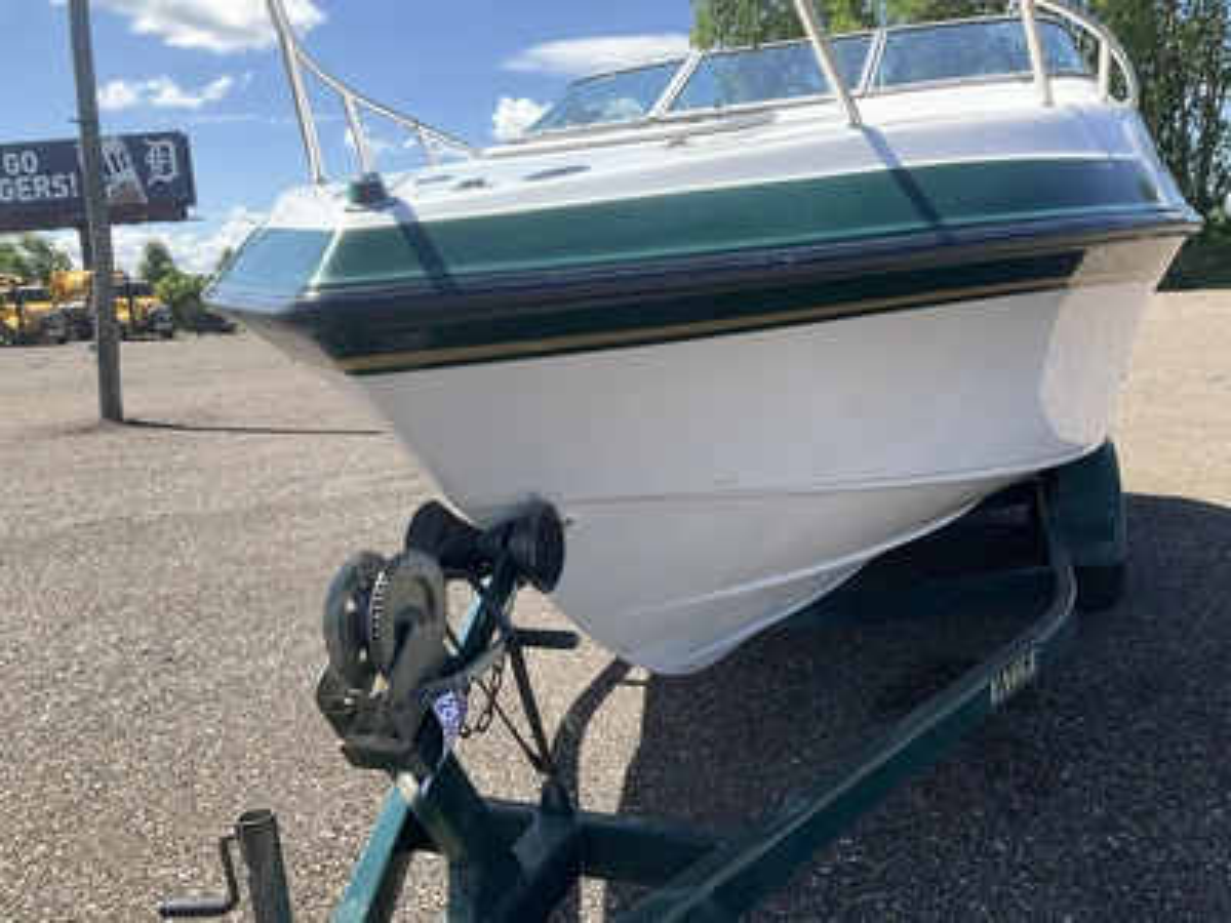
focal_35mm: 29
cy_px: 462
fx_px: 1031
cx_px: 616
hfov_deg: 61.7
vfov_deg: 48.2
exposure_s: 1/883
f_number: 1.8
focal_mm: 3
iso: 25
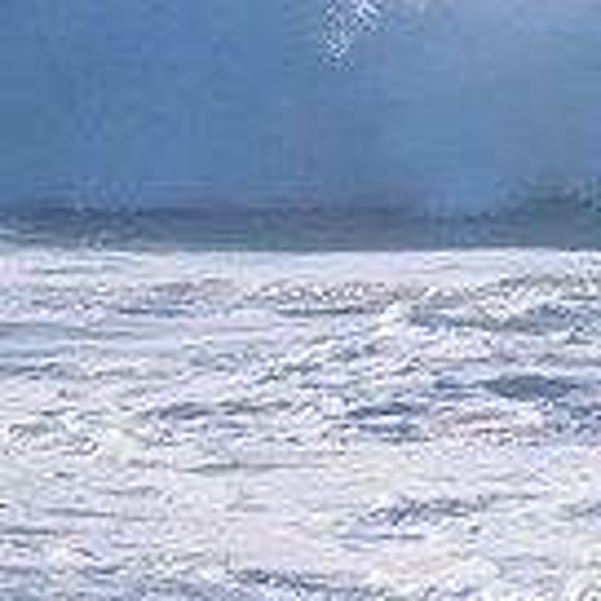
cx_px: 1246
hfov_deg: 0.6
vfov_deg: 0.6
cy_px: -99
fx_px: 53448
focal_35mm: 2721
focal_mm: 500
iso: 320
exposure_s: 1/2000
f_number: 5.6
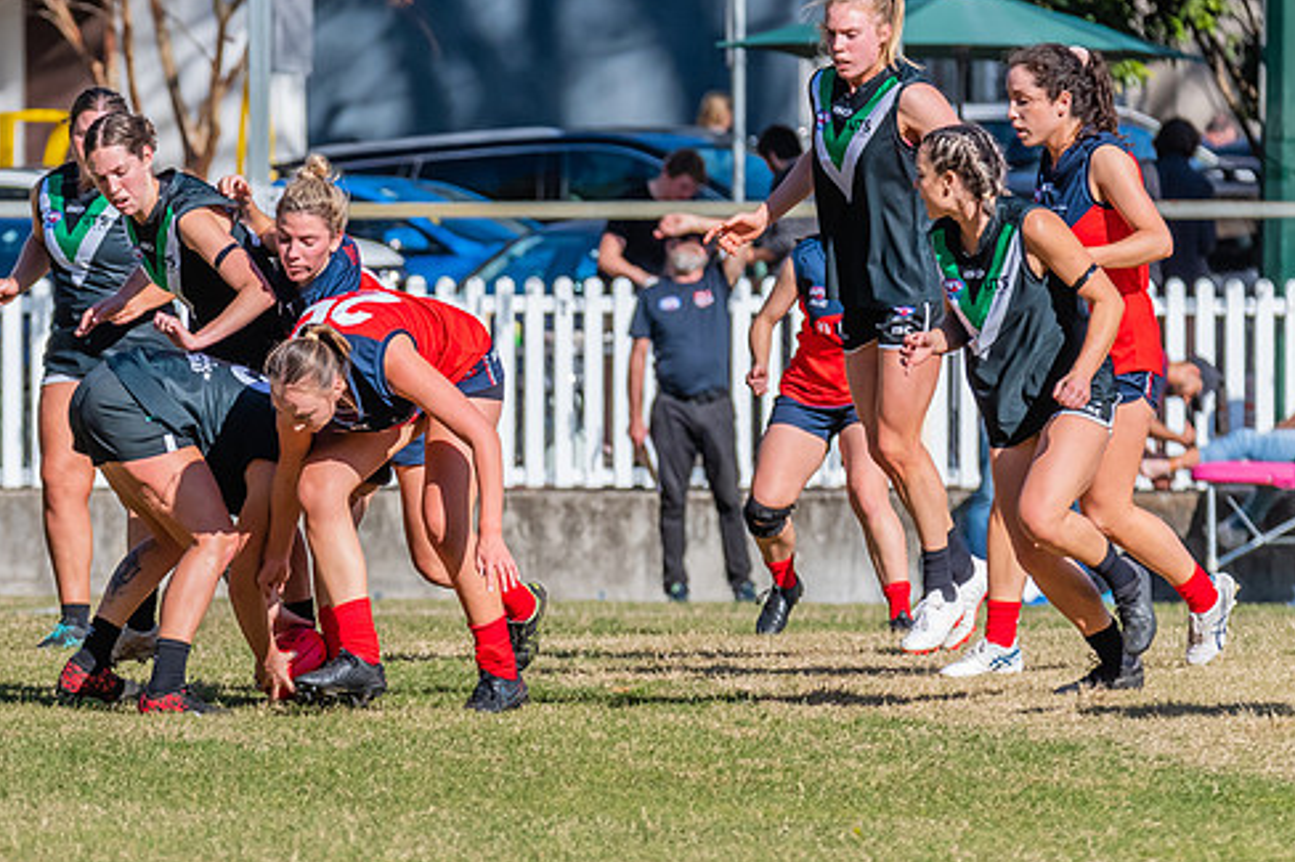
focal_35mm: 676
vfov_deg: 2.0
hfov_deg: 3.1
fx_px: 24308
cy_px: 533
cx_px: 303
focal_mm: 320
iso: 800
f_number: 10
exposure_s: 1/1600
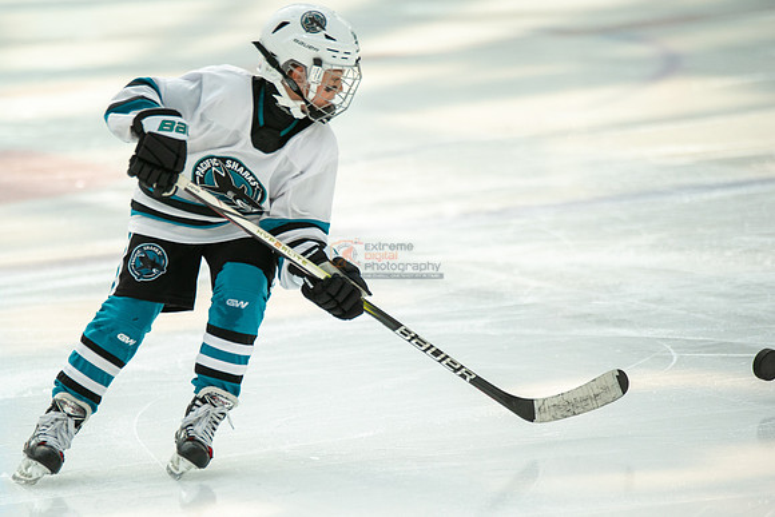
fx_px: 8345
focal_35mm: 388
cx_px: 274
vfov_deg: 3.5
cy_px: 334
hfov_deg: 5.3
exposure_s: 1/2500
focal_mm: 300
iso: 1600
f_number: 3.2
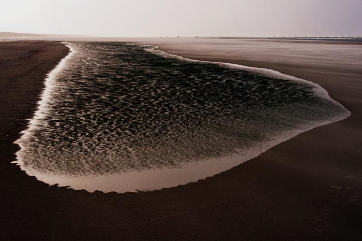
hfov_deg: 27.0
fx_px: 753
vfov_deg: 18.1
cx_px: 181
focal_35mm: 75
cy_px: 120
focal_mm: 50
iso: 400
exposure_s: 1/80
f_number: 11
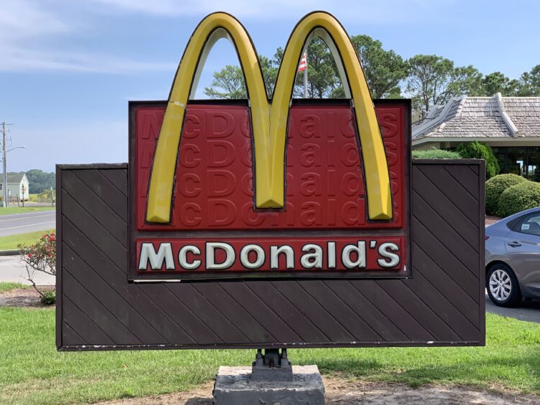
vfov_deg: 27.5
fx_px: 827
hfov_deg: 36.2
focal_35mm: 53
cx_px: 271
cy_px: 201
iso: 16
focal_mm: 6
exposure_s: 1/539
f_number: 2.4
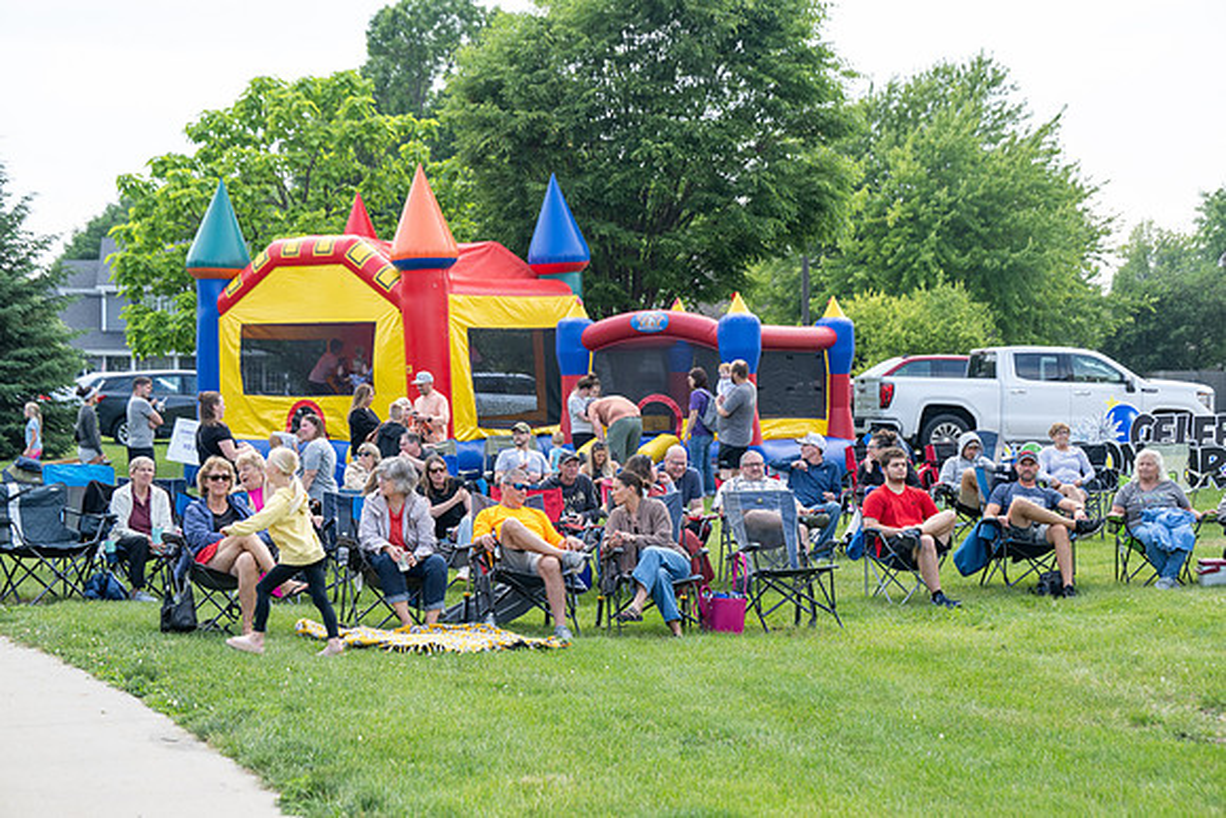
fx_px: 2384
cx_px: 613
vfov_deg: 19.5
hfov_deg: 28.8
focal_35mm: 70
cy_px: 409
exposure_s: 1/250
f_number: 5
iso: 320
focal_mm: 70
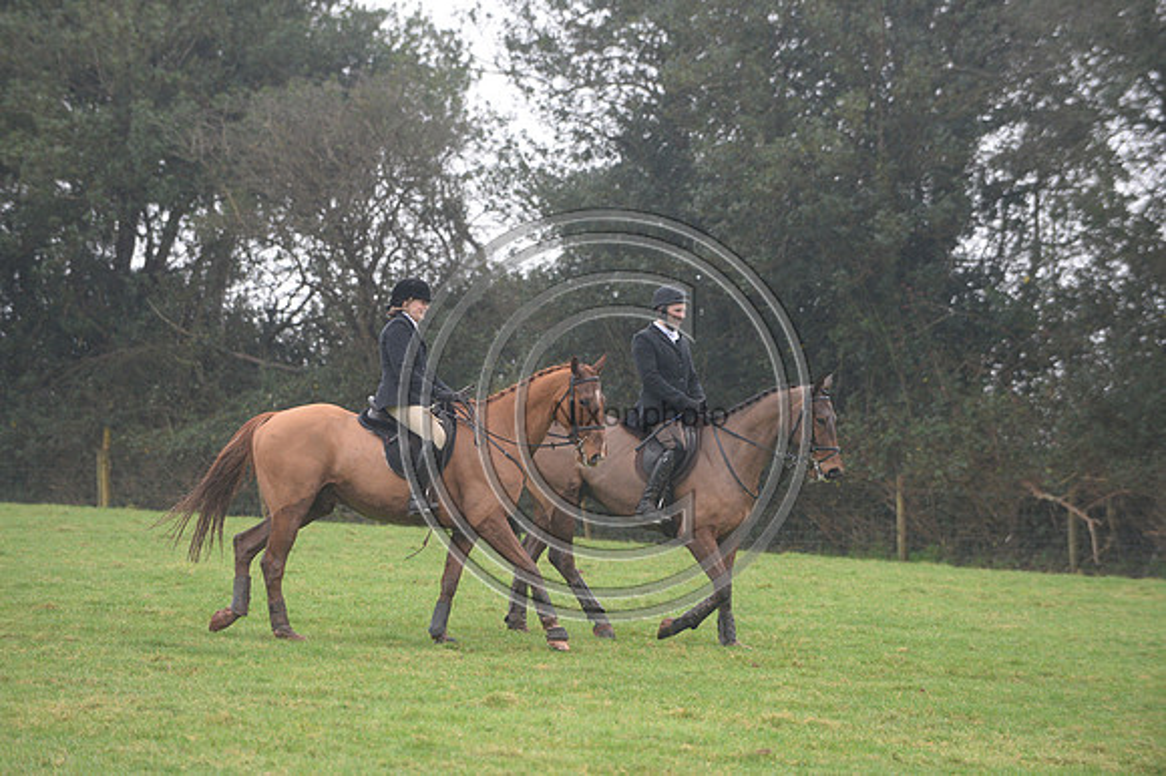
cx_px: 583
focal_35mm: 180
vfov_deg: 7.6
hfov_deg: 11.4
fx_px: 5826
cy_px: 388
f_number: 4
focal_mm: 180
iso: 1600
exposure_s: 1/800
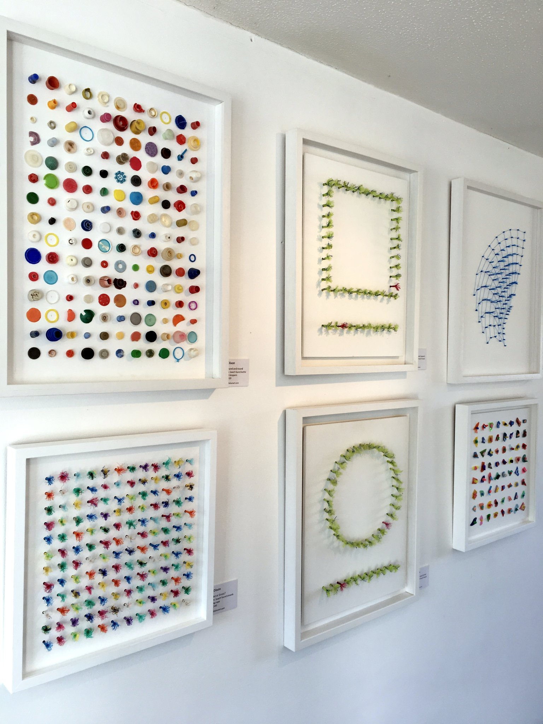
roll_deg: -0.6
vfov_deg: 61.7
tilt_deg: -1.8
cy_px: 362
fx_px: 607
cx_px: 272
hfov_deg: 48.2
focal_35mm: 29
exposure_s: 1/100
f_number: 2.2
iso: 32
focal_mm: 4.15
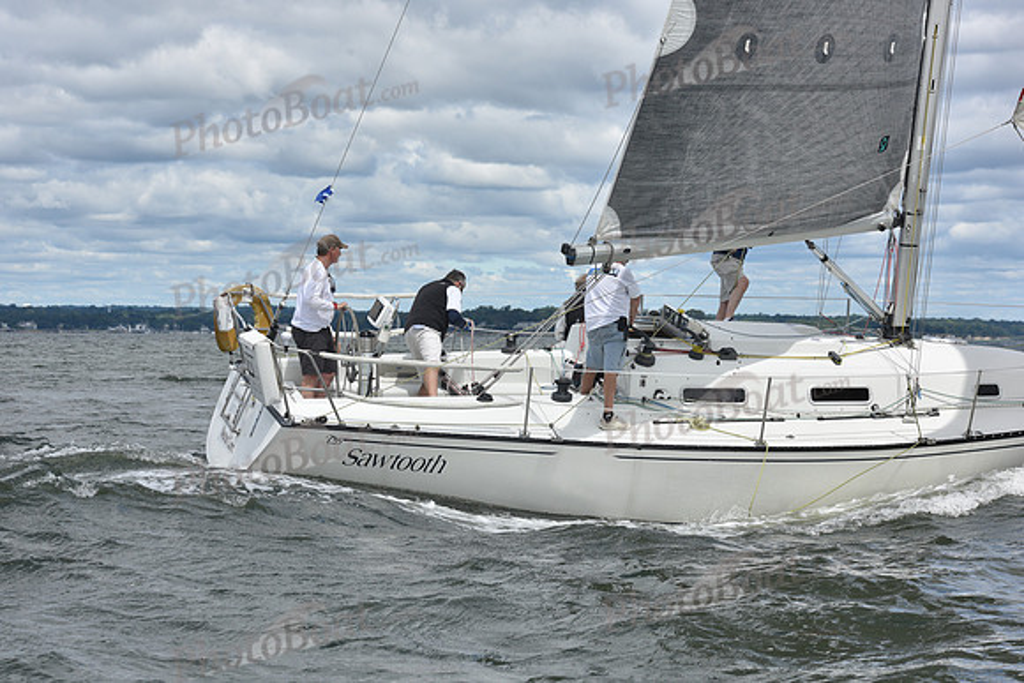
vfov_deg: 14.4
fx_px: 2703
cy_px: 342
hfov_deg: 21.5
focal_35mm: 95
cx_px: 512
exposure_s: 1/800
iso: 250
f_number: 10
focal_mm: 95
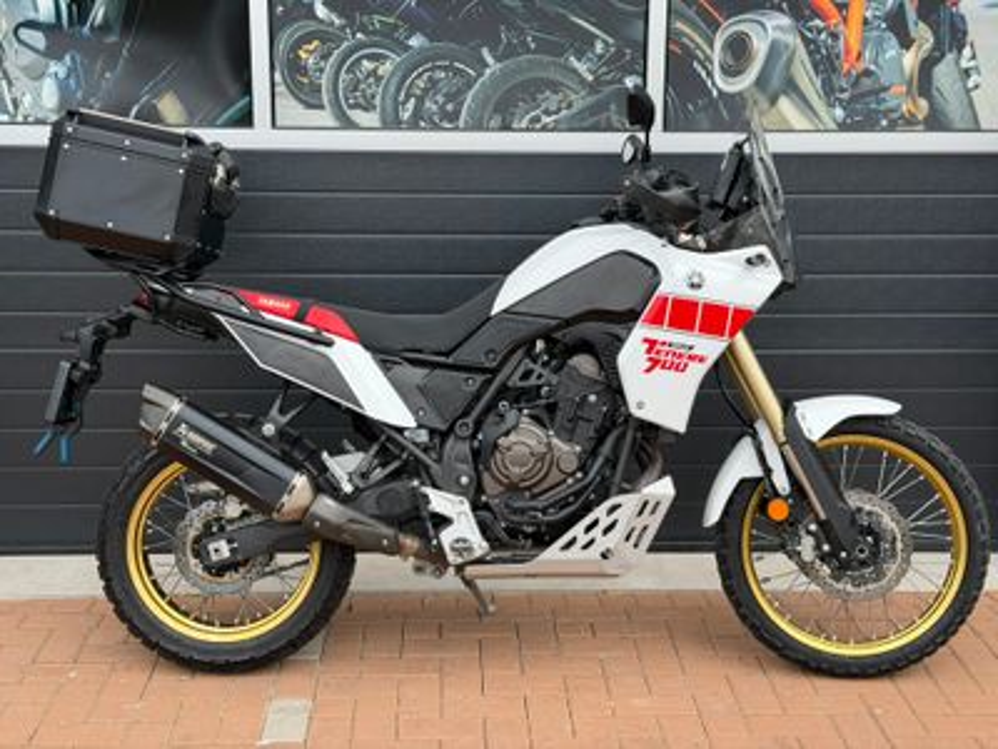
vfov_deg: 30.3
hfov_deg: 39.7
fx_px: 1384
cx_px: 499
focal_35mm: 48
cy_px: 374
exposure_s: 1/1931
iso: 100
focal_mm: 6.76
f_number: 1.78
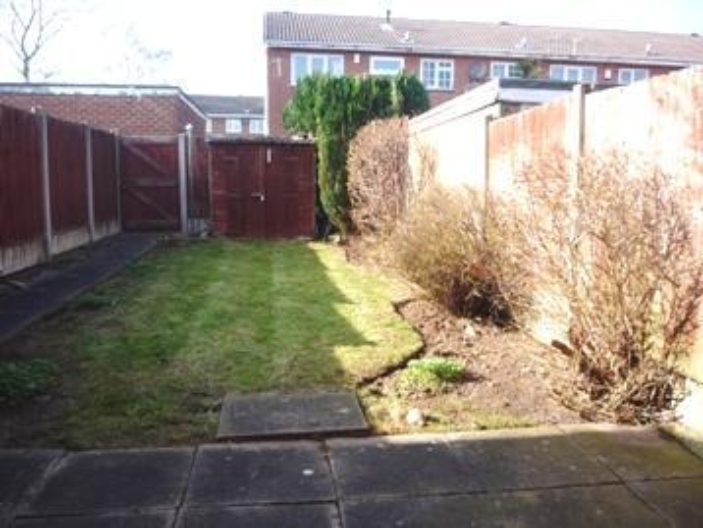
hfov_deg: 59.9
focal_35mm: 30
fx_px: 610
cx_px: 352
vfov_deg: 46.8
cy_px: 264
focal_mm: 5.2
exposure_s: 1/160
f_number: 4
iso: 100
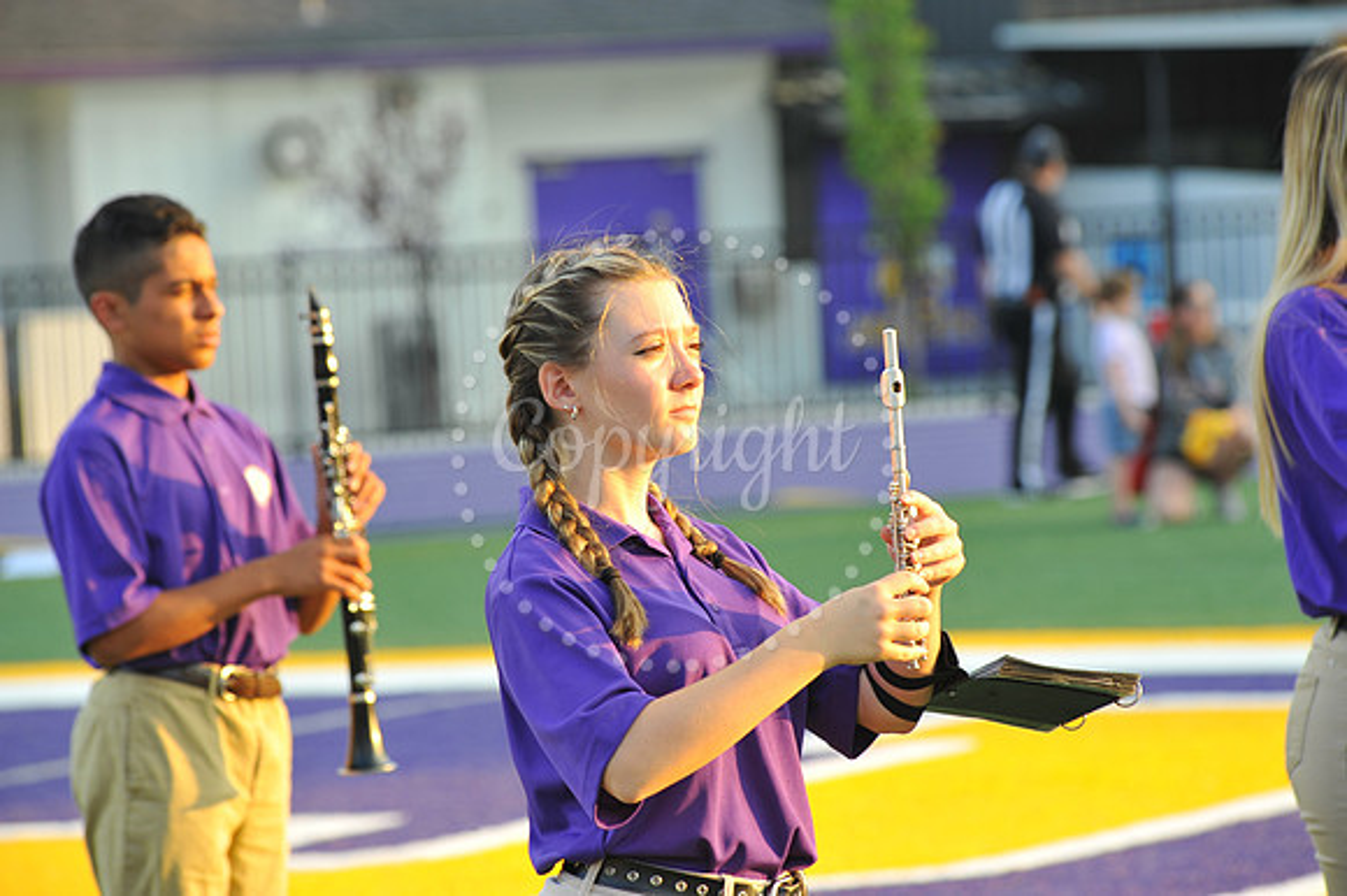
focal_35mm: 200
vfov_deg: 6.9
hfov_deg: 10.3
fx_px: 7479
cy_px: 448
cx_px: 674
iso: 250
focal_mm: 200
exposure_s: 1/80
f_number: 7.1
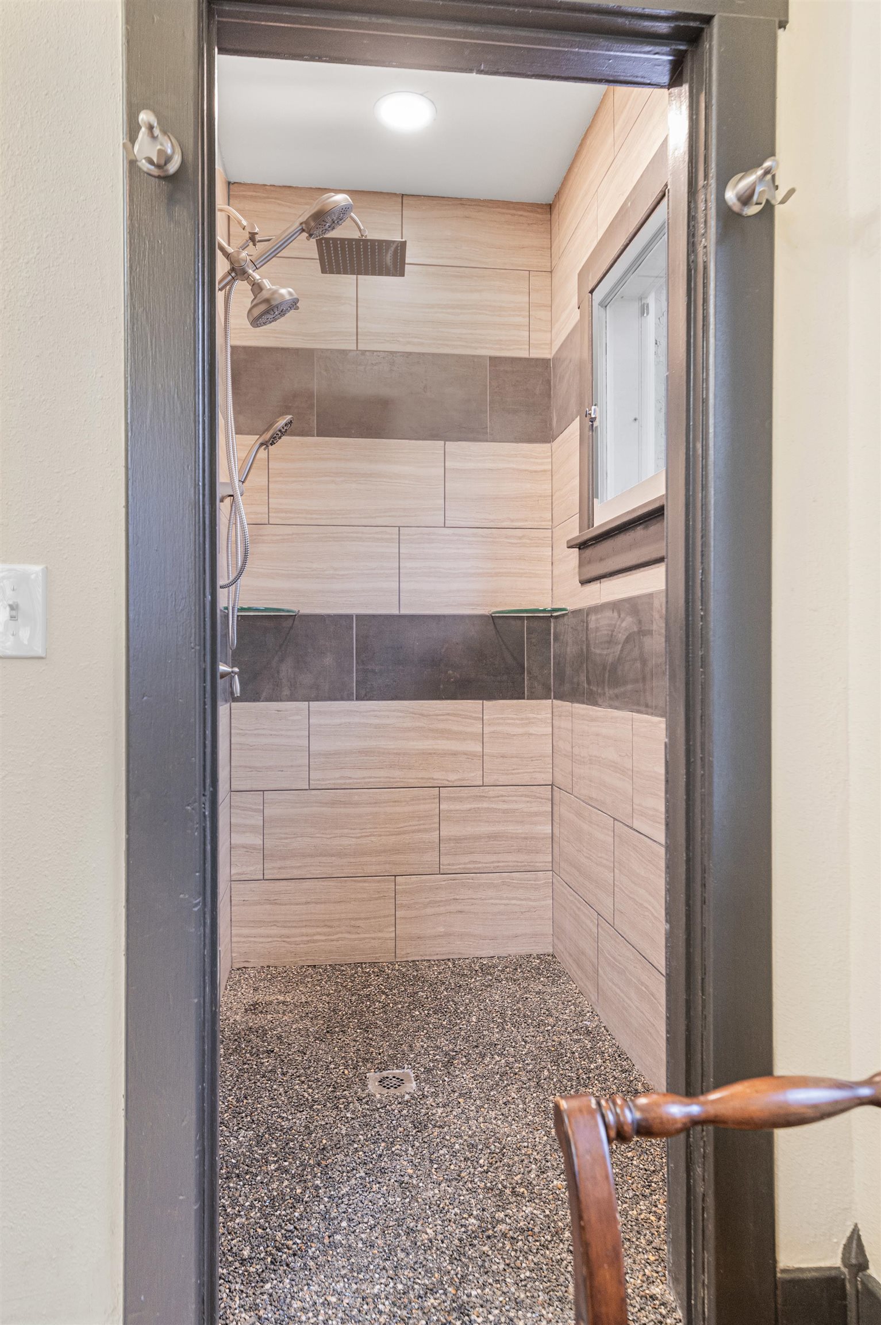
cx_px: 440
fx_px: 882
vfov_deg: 73.8
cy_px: 662
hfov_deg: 53.1
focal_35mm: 24
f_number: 4.5
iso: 1600
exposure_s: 1/20
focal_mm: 24
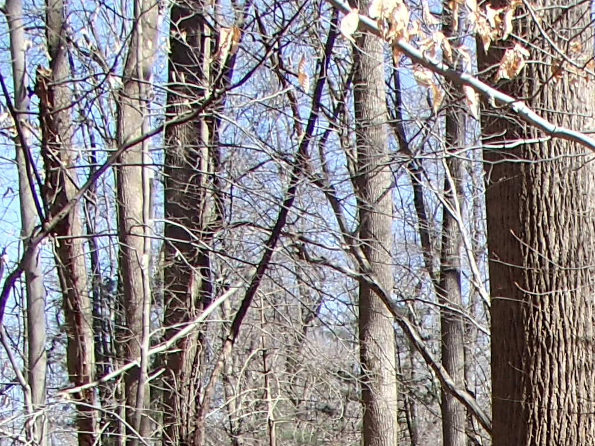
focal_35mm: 106
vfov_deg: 12.7
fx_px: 1822
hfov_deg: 17.1
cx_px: 837
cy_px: 792
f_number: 3.9
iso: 100
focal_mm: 5
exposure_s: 1/320
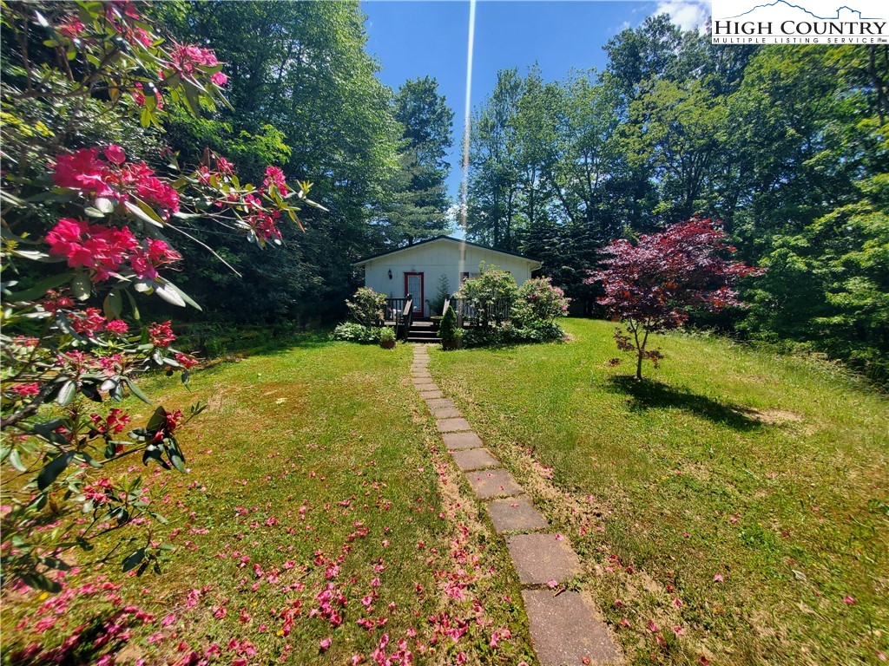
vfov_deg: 89.9
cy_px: 333
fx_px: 334
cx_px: 444
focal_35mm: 13
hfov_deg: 106.2
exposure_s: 1/1142
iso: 50
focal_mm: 1.8
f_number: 2.2
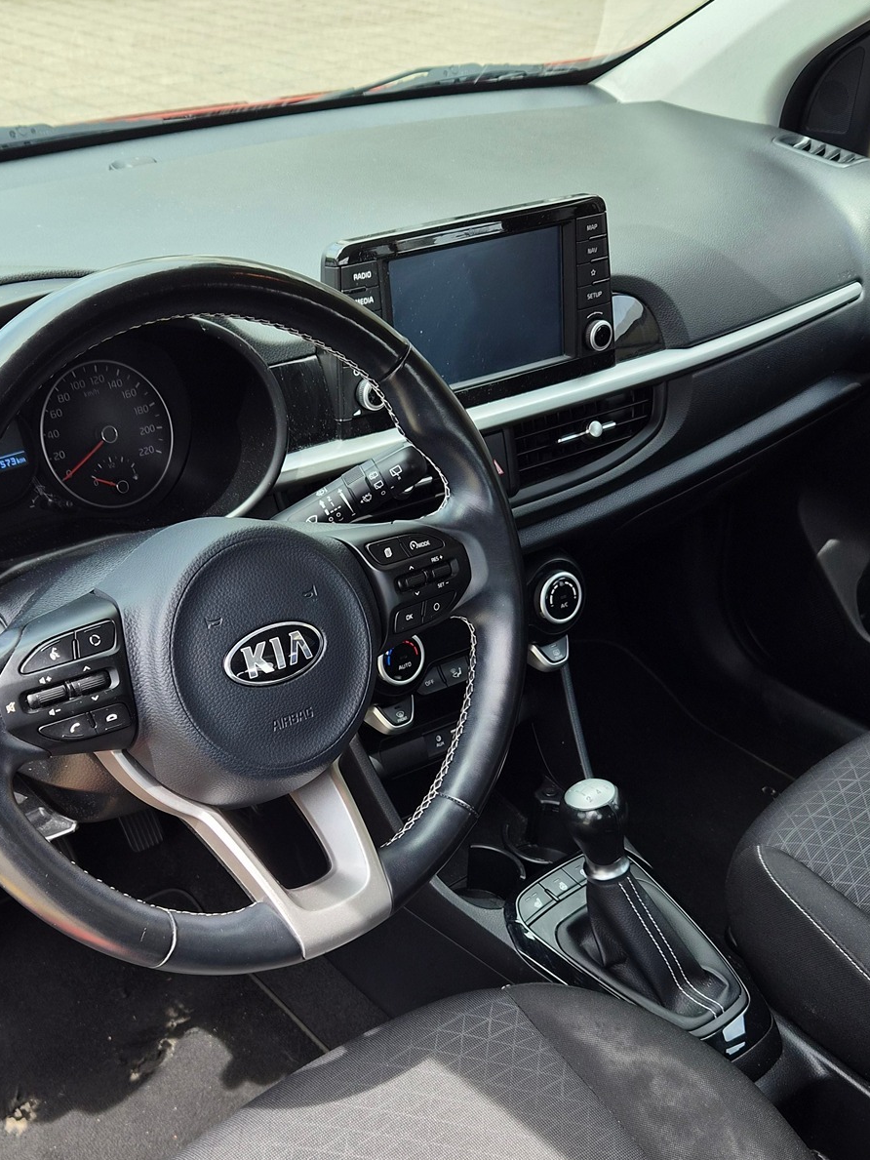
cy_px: 734
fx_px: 1307
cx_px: 369
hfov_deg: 36.7
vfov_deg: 47.4
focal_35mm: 39
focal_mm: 5.4
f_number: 1.8
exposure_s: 1/359
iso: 40
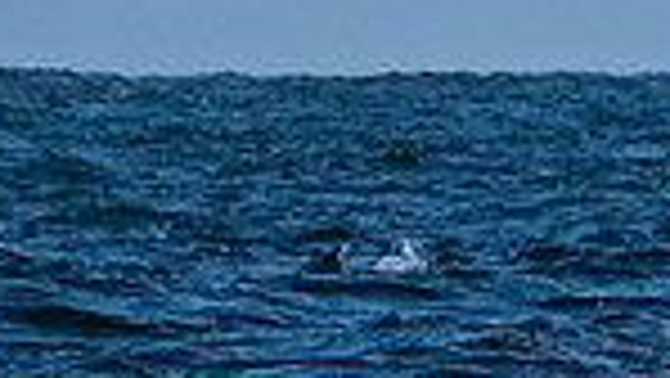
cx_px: 1271
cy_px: -1226
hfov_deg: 1.2
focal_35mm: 1788
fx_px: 31782
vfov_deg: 0.7
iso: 200
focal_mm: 200
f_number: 6.3
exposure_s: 1/2000
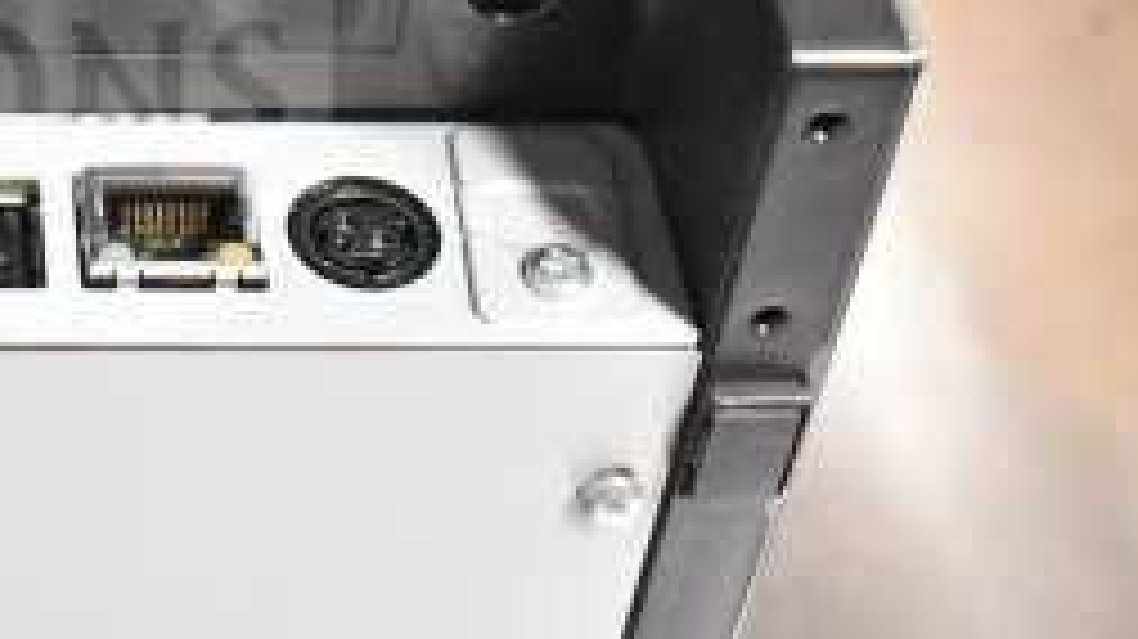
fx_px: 3084
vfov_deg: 11.5
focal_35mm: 102
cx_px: -175
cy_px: -164
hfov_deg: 19.8
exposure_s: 1/40
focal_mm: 27
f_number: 4
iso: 7200
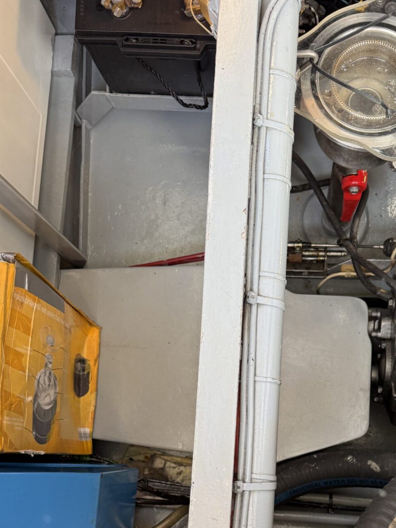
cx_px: 286
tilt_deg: -84.1
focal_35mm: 38
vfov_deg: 47.1
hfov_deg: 37.0
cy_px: 398
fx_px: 580
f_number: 1.78
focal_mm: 6.76
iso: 125
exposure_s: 1/121
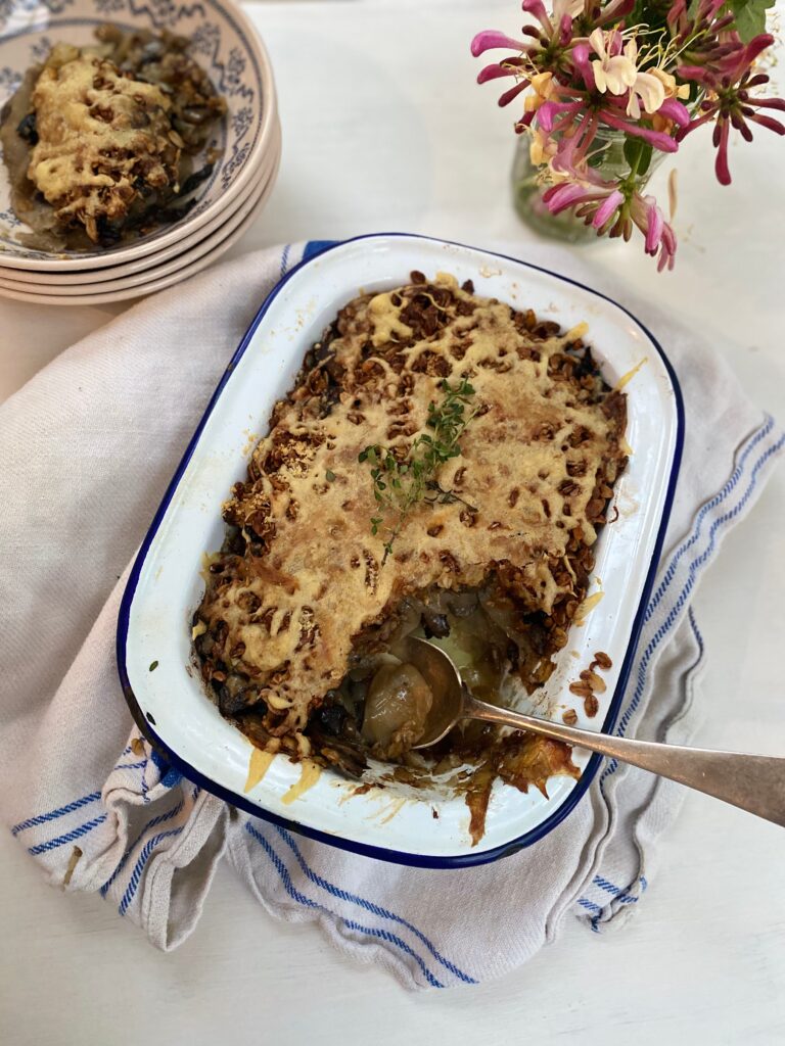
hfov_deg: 53.1
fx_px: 786
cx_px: 392
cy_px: 523
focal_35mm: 26
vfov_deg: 67.3
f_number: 1.8
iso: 400
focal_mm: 4.25
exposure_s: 1/60
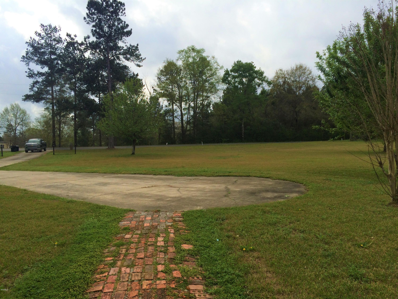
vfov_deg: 48.2
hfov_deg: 61.7
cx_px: 199
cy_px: 150
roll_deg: +1.3
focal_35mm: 29
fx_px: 333
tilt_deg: -1.1
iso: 32
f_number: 2.2
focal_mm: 4.15
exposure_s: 1/2283
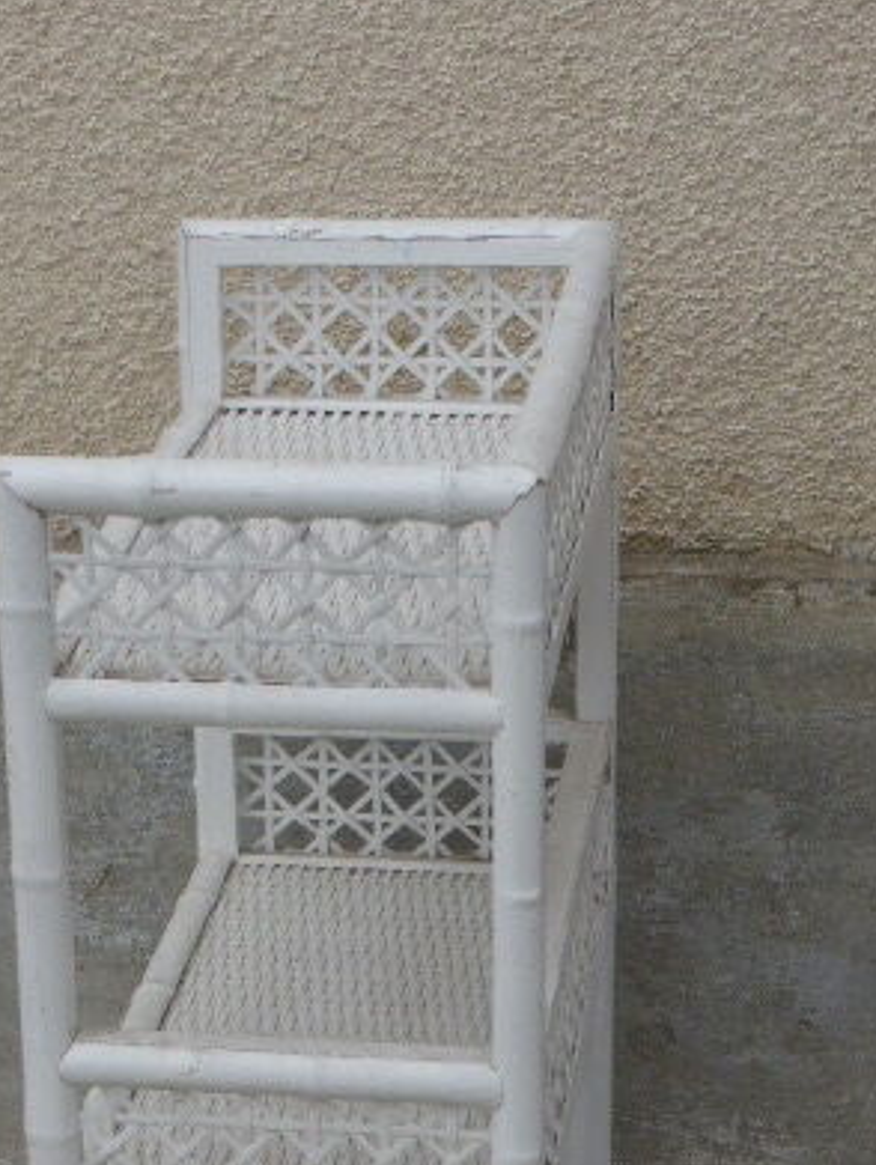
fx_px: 4076
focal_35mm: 121
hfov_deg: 12.2
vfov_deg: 16.2
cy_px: 864
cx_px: 226
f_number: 5
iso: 100
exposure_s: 1/200
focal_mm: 12.5
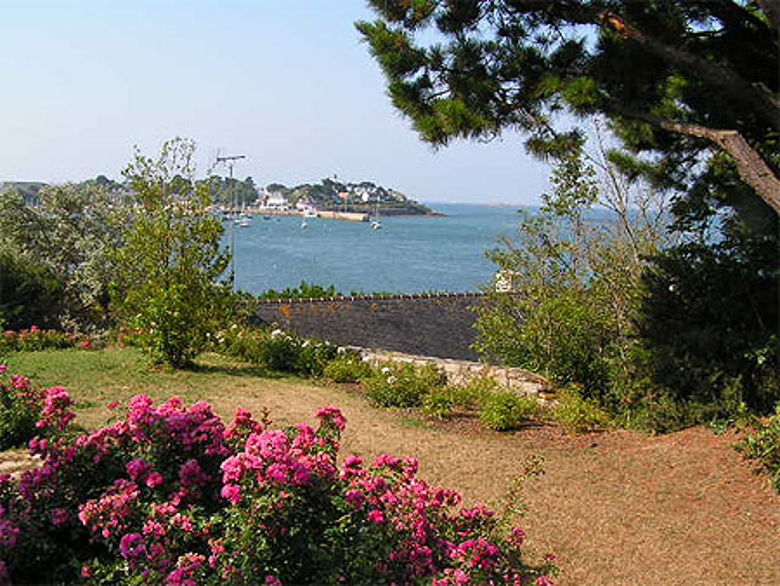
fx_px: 857
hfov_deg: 49.0
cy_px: 293
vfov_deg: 37.8
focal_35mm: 38
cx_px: 390
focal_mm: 6.3
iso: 50
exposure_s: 1/320
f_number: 5.6
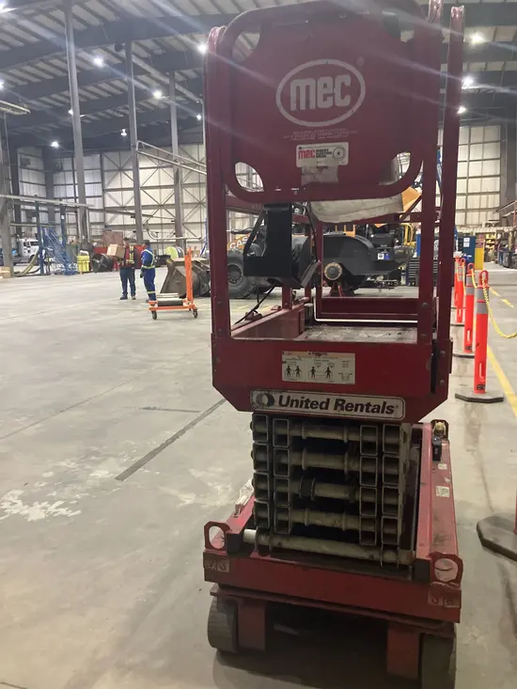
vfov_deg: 63.4
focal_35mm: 28
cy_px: 344
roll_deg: +1.4
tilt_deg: -10.6
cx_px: 258
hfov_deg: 49.8
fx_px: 557
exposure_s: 1/30
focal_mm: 3.99
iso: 400
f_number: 1.8
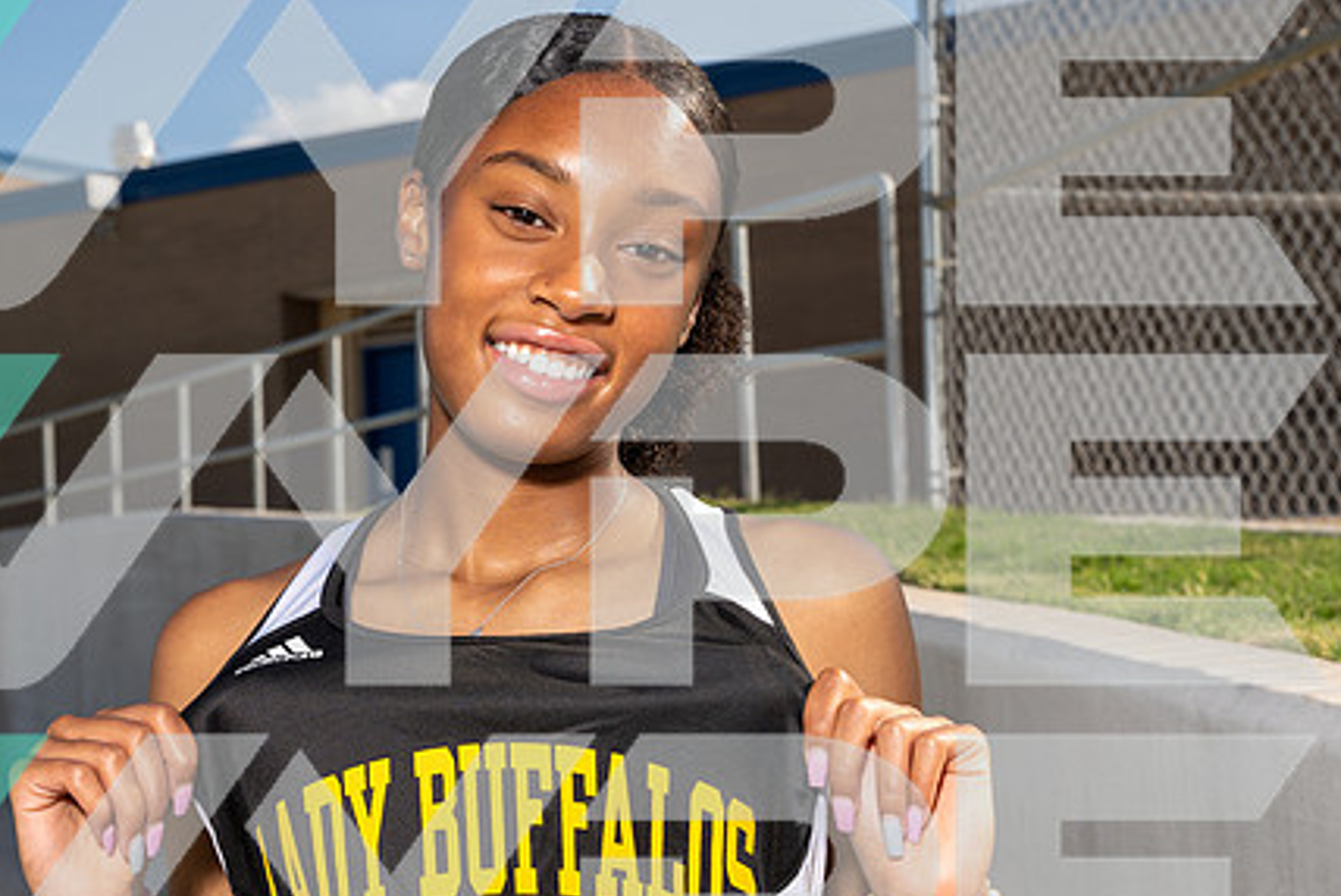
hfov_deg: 30.8
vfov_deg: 20.9
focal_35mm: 65
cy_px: 522
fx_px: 2423
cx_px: 530
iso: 100
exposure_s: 1/250
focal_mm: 48
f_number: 8
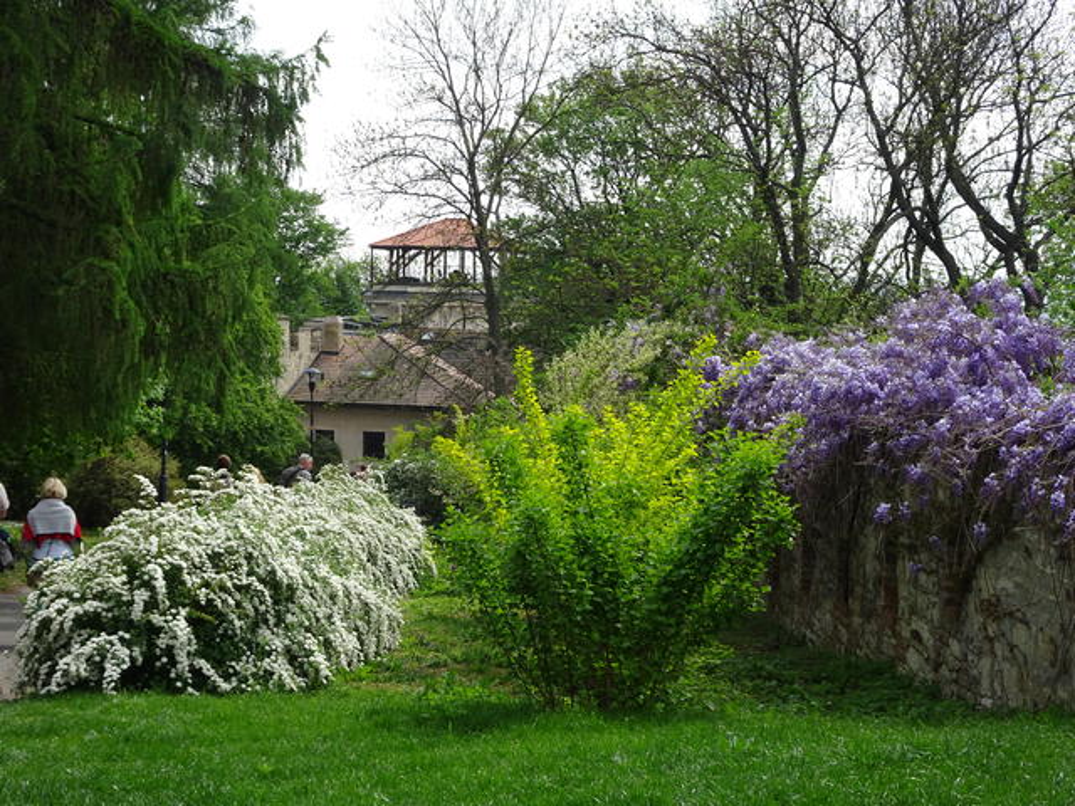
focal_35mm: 62
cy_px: 403
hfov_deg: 31.2
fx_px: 1925
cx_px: 538
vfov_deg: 23.7
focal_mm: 10.59
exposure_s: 1/320
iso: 80
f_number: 4.5
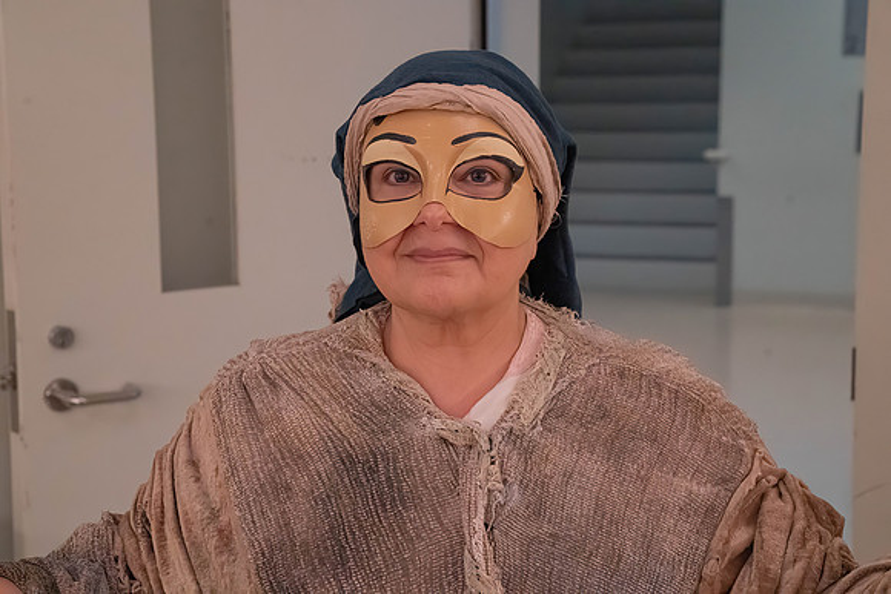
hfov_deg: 28.8
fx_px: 1733
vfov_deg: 19.5
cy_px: 297
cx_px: 446
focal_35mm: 70
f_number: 9
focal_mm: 70
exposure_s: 1/500
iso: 16000
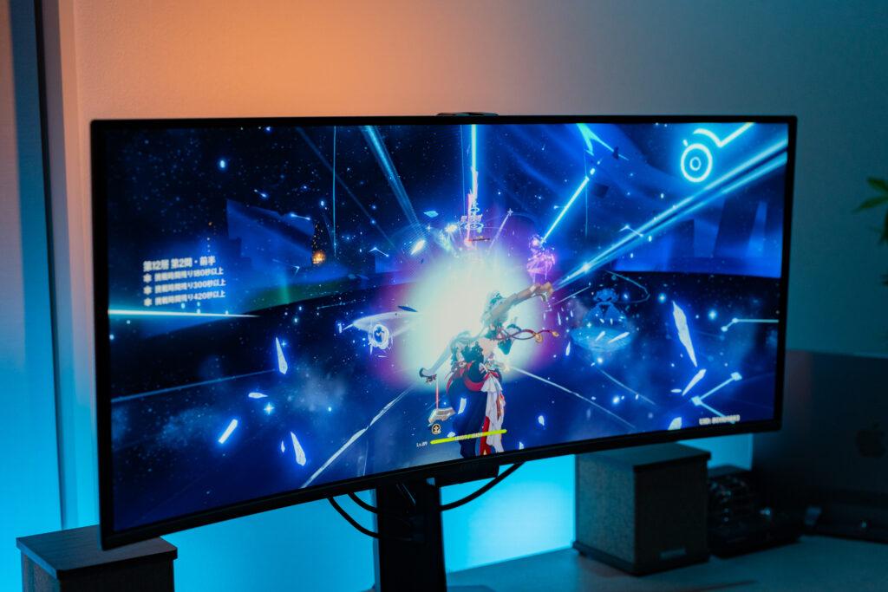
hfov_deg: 34.5
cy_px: 296
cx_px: 444
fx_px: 1431
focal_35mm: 58
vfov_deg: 23.4
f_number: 3.5
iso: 800
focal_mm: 58
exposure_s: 1/320
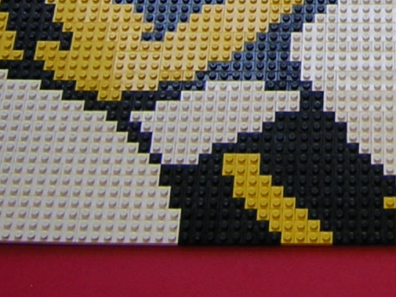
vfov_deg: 12.3
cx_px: 430
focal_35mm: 114
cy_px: -172
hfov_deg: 16.8
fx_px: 1304
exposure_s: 1/59.4
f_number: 2.6
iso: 100
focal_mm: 4.7
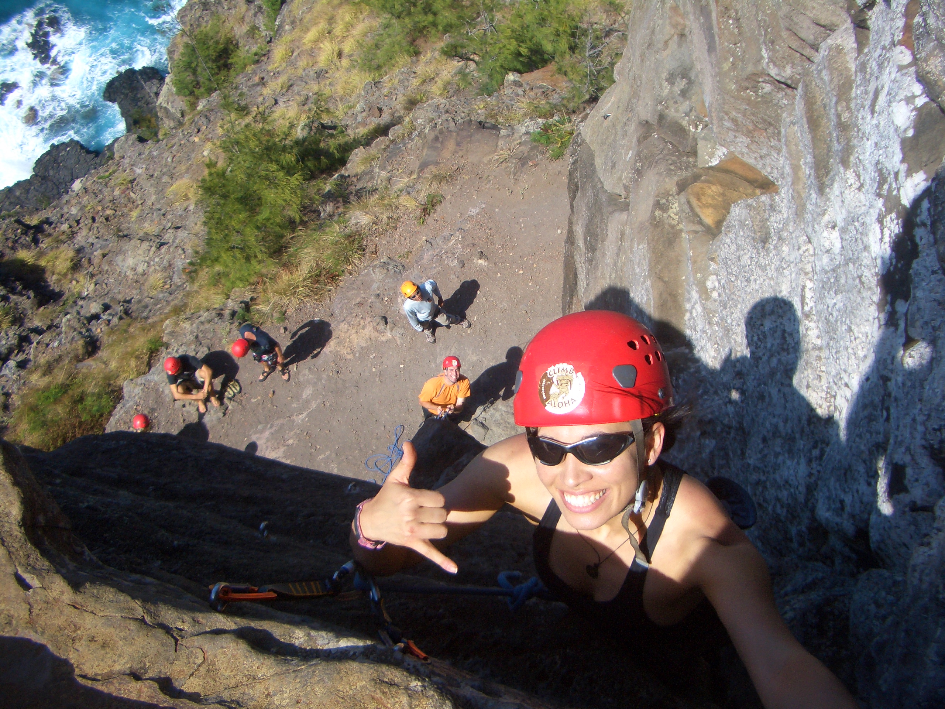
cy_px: 354
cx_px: 472
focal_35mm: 35
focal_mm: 5.8
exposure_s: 1/1000
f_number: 2.6
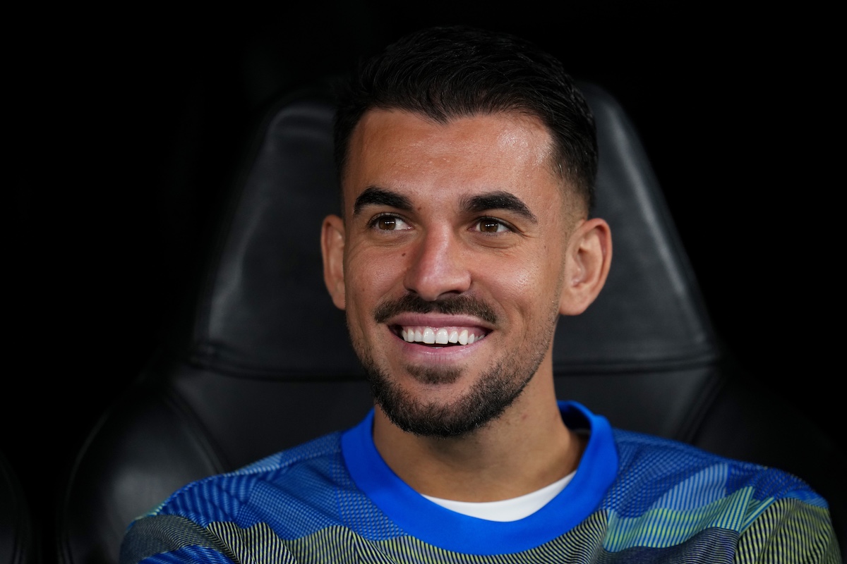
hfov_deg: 5.2
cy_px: 282
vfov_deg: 3.4
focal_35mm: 400
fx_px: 9410
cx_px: 424
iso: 1600
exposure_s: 1/1000
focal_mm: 400
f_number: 2.8
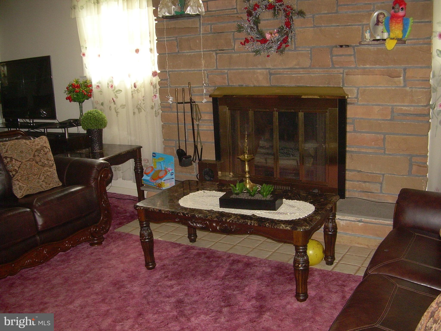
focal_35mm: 38
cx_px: 220
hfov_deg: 49.0
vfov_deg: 37.7
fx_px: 484
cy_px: 166
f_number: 2.8
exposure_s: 1/60
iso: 200
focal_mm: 6.3
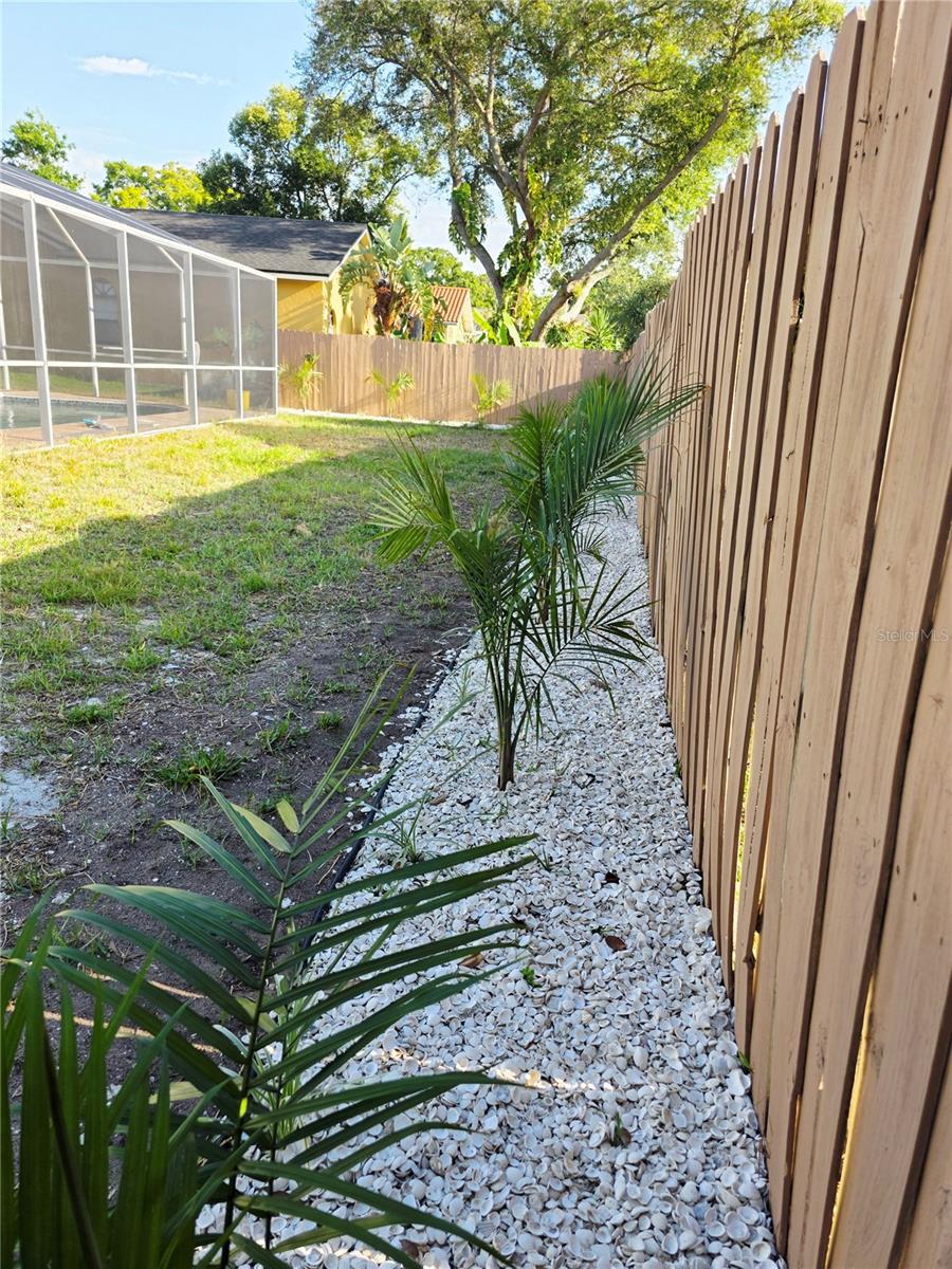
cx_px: 476
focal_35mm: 23
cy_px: 634
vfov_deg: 73.9
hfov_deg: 58.9
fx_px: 843
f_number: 1.7
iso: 80
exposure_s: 1/1667
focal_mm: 6.3
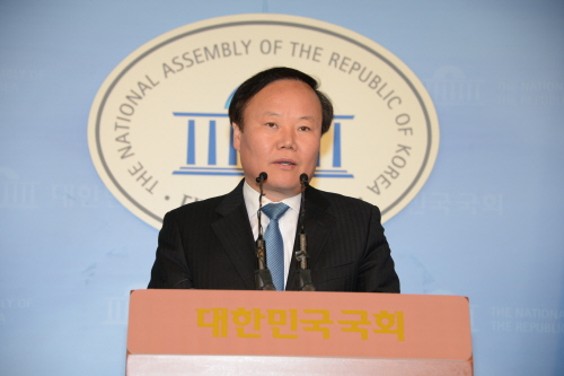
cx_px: 282
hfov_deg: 15.2
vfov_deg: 10.2
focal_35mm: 135
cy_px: 188
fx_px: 2114
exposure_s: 1/60
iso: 640
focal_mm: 135
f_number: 6.3
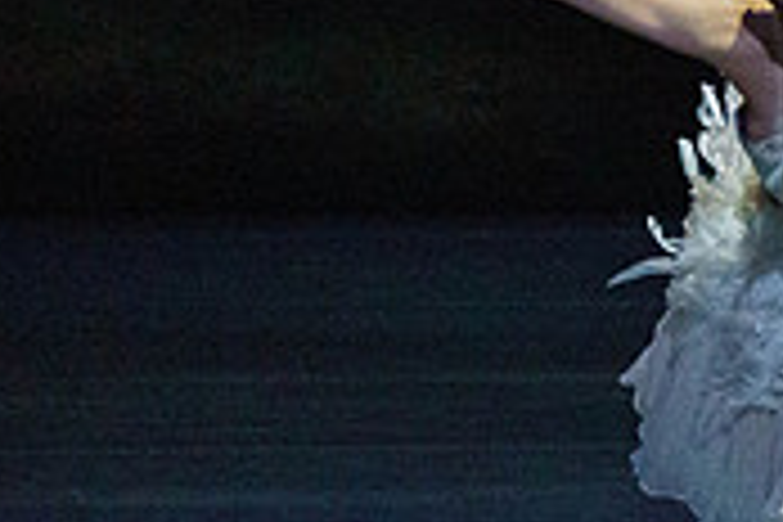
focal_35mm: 1335
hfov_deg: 1.5
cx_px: 801
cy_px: -43
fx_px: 29034
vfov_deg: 1.0
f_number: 5.6
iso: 8000
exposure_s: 1/320
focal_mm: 400
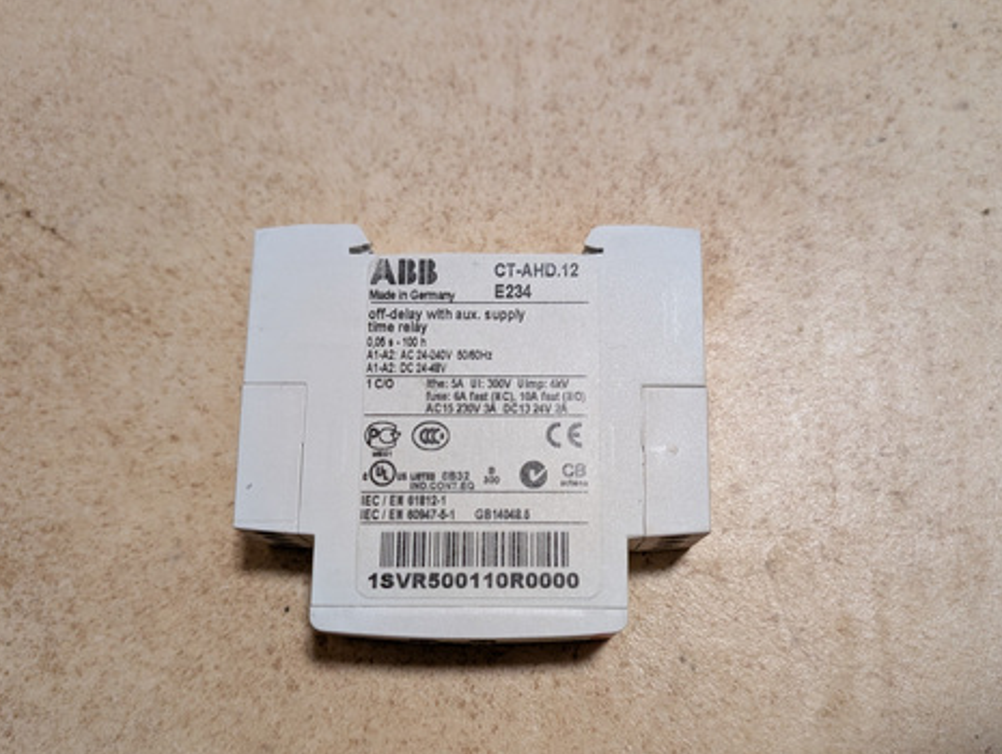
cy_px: 470
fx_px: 898
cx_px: 513
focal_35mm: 31
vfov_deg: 45.2
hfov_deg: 58.3
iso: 745
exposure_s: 1/75
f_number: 1.68
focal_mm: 6.9
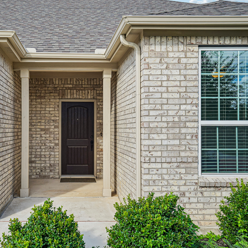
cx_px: 77
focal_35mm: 38
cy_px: 127
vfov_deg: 43.9
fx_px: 308
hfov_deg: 43.1
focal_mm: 29
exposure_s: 1/200
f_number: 8
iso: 200
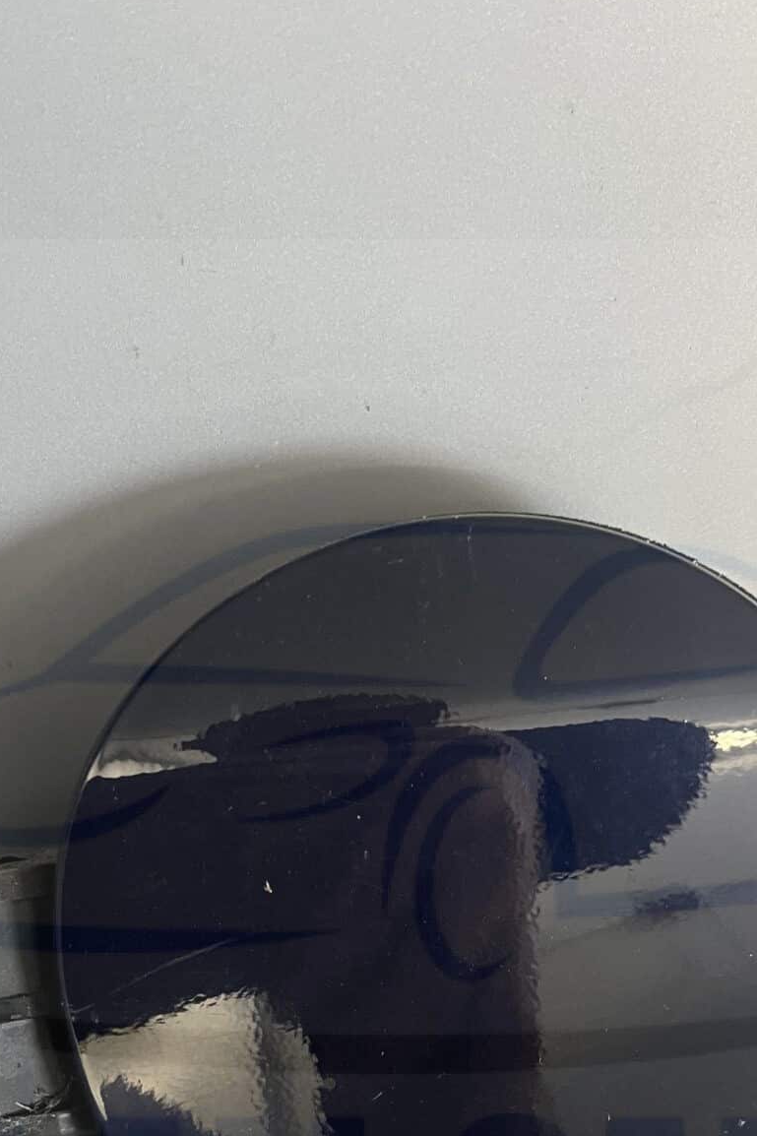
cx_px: 427
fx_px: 1514
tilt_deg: -46.9
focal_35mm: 48
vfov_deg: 38.6
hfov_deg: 28.0
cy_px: 995
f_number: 1.6
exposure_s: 1/50
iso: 200
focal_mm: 5.1
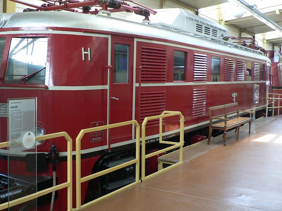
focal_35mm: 42
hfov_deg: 44.8
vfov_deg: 34.3
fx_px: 342
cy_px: 91
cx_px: 132
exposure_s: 1/30
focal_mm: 6
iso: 80
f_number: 2.8
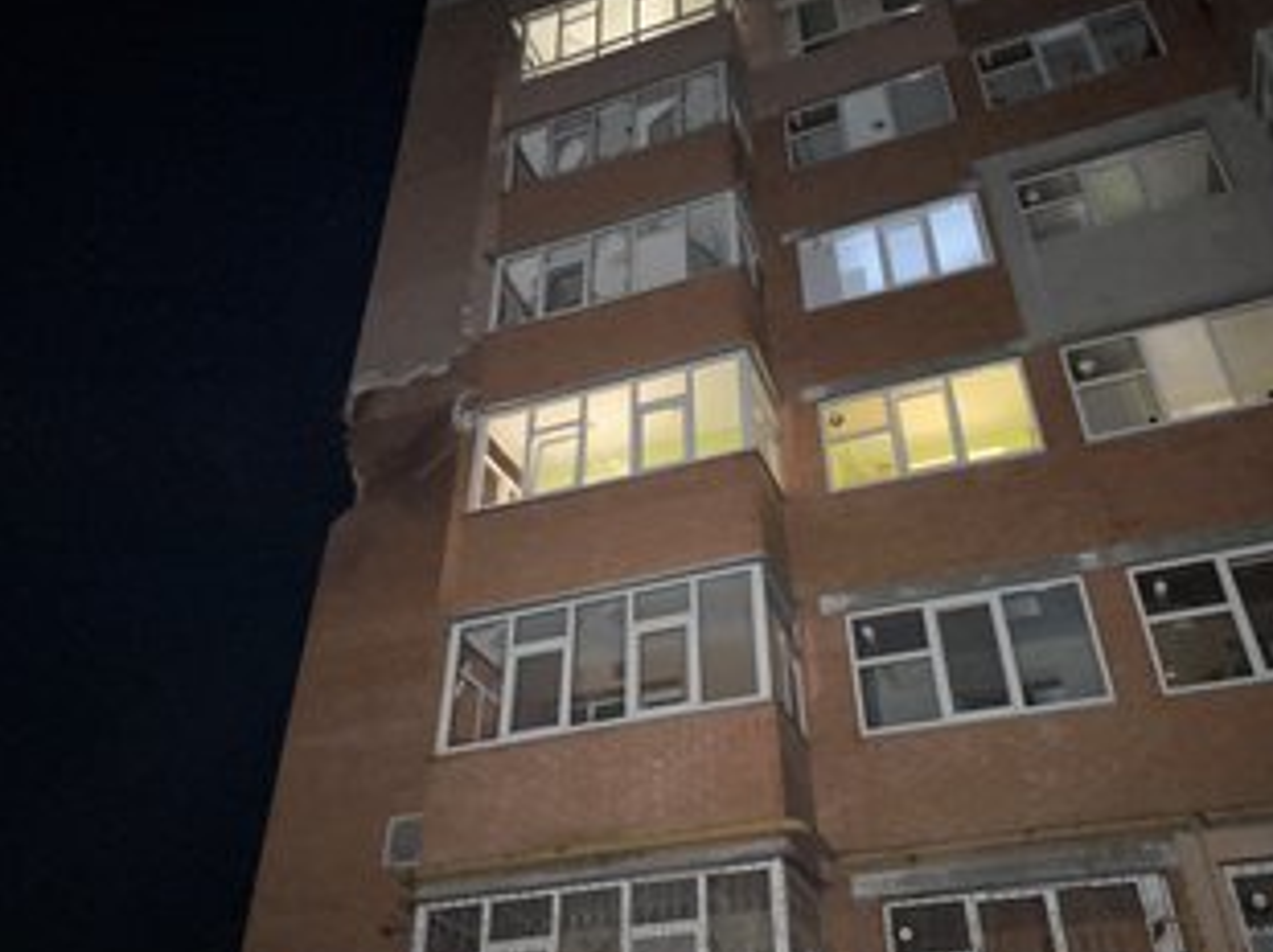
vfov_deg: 45.1
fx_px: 1139
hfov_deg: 58.4
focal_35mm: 31
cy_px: 382
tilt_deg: +38.6
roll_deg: -0.1
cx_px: 653
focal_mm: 6.86
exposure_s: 1/4
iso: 8000
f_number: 1.78
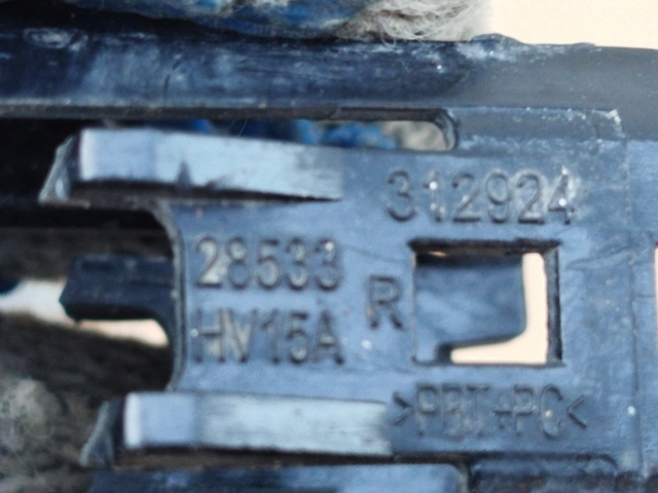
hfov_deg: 14.2
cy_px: 246
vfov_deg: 10.7
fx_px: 2642
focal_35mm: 139
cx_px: 329
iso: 160
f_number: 1.7
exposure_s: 1/50
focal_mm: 5.31
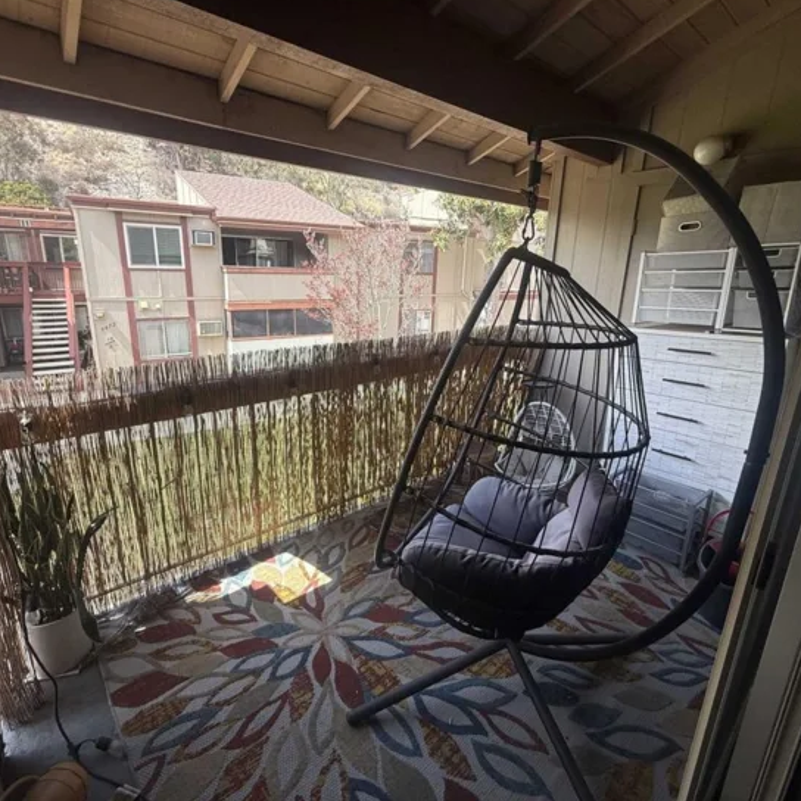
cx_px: 366
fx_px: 445
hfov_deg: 83.8
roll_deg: -0.5
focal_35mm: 17
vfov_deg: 84.0
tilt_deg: -13.8
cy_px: 390
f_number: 2.2
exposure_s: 1/430
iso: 64
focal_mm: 2.22
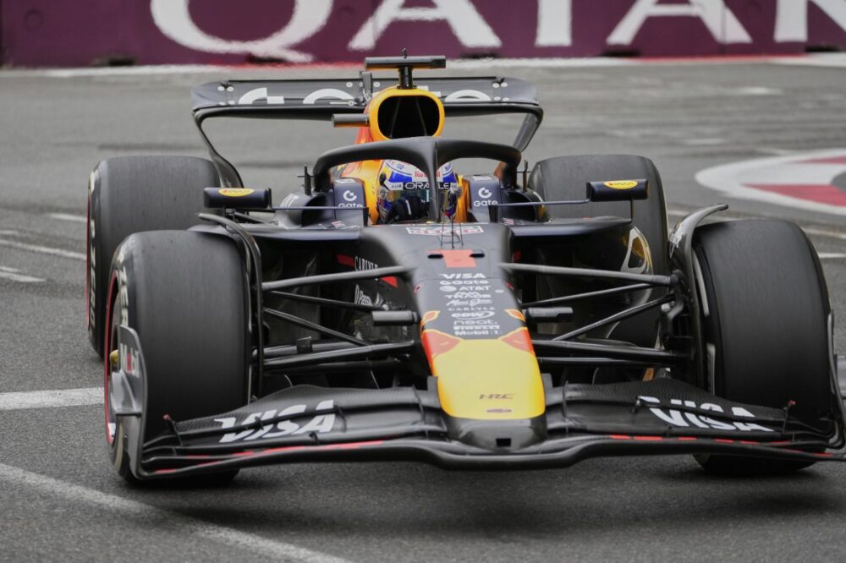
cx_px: 423
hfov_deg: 9.0
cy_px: 282
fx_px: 5379
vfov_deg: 6.0
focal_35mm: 229
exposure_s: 1/1600
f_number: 5.6
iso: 2500
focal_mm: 229
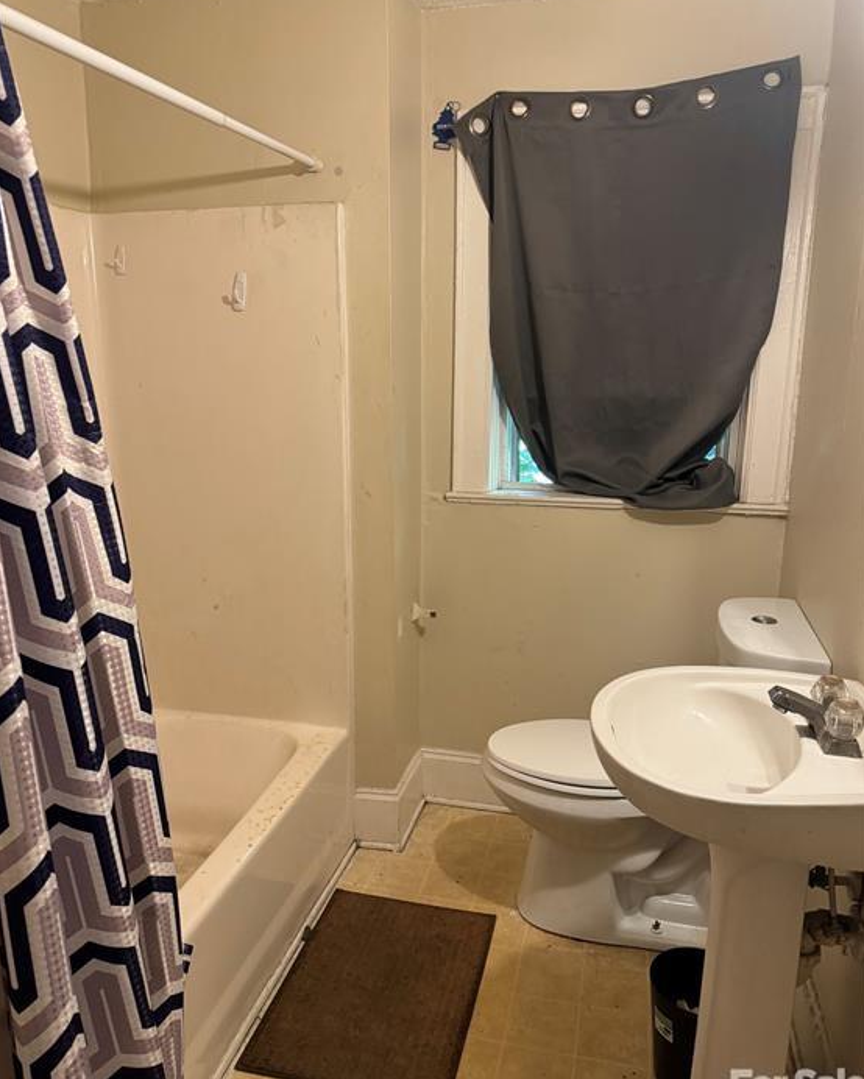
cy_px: 557
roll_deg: +0.6
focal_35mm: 26
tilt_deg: -12.2
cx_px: 421
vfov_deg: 66.0
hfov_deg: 54.9
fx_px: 831
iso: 400
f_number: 1.78
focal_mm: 6.76
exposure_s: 1/60
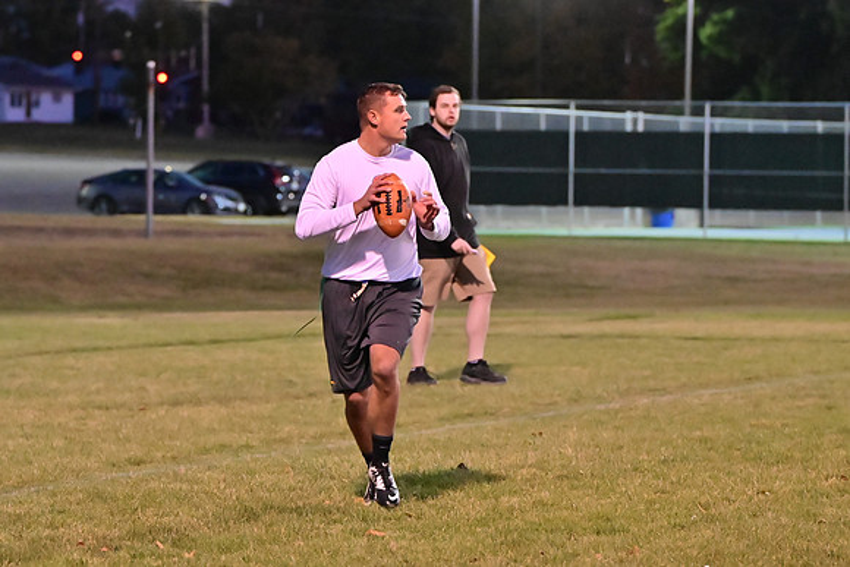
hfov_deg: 11.4
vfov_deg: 7.6
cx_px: 425
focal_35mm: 180
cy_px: 284
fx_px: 4251
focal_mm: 120
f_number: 4
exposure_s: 1/400
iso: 6400
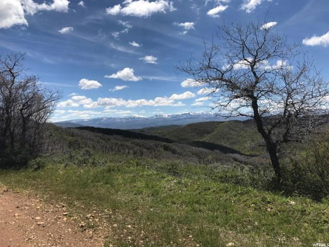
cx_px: 164
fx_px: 266
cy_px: 124
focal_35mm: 28
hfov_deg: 63.4
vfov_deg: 49.7
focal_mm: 3.99
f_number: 1.8
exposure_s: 1/4167
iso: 20
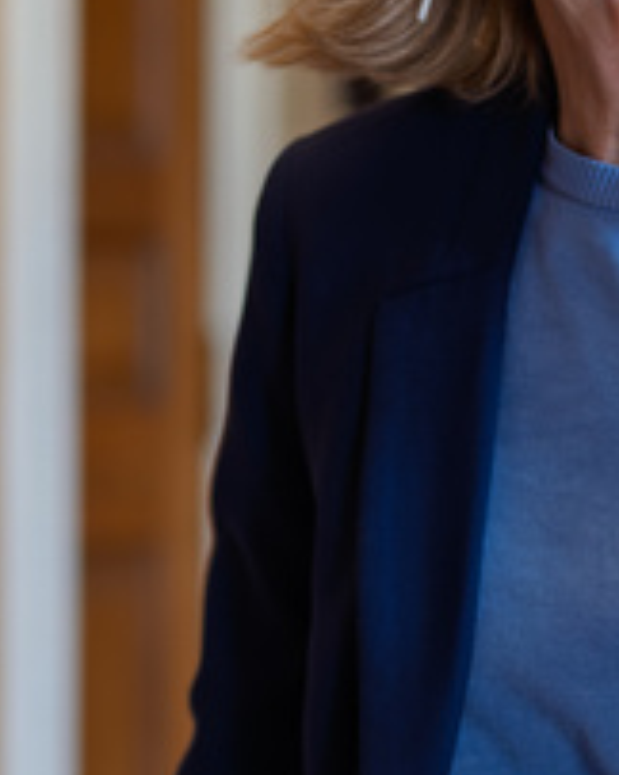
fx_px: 3807
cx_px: 711
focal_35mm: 166
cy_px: 576
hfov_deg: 9.2
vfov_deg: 11.6
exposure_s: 1/640
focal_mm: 35
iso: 1000
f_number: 1.4
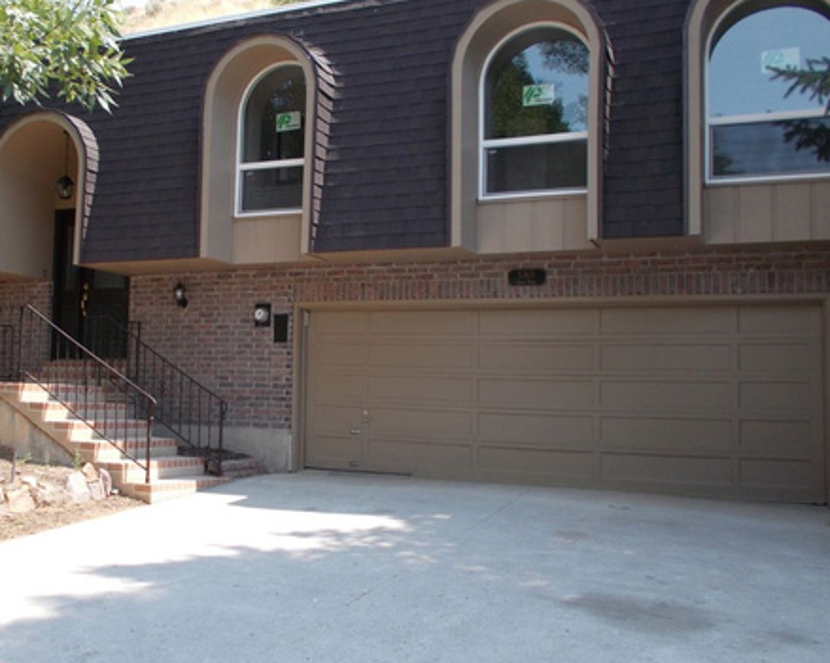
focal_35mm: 37
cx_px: 316
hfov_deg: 48.7
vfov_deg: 40.1
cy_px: 319
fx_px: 909
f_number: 3.2
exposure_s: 1/250
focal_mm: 4.6
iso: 80
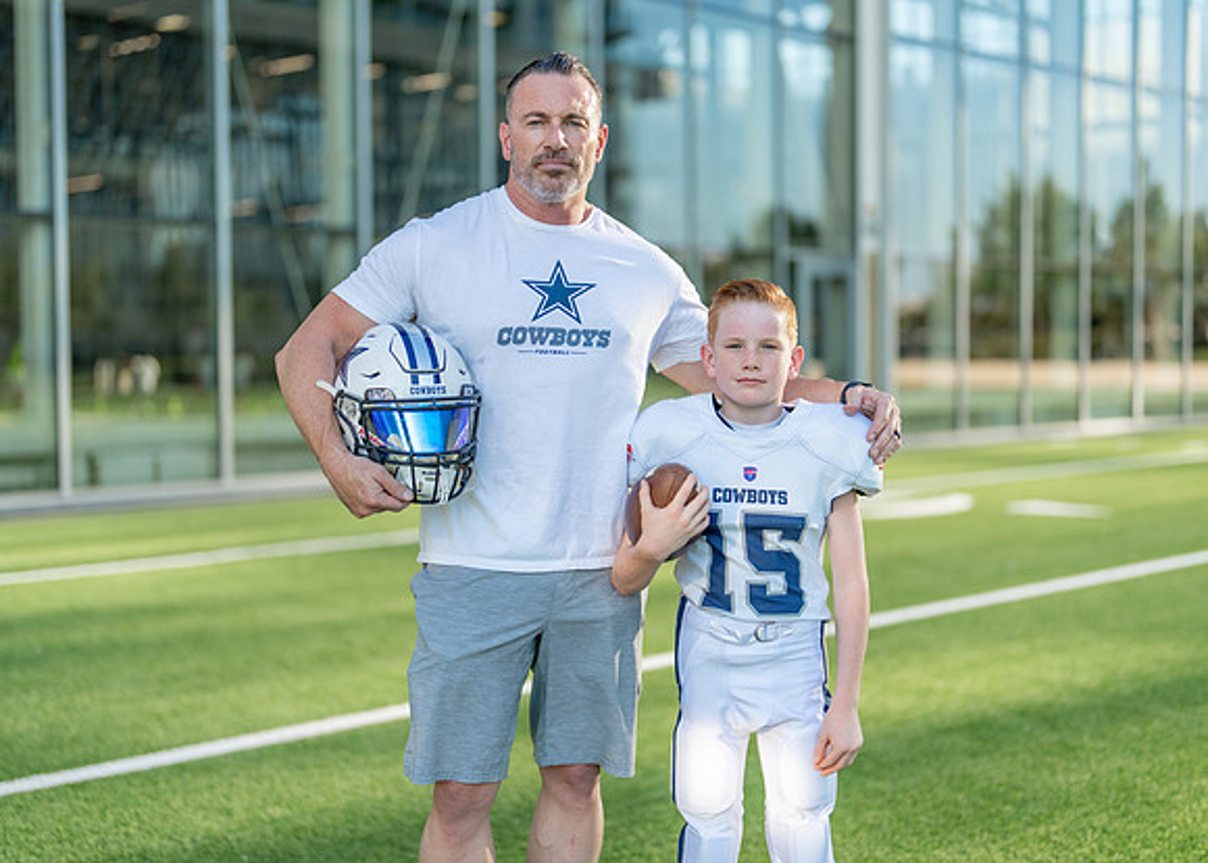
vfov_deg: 26.8
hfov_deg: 36.9
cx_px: 604
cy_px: 432
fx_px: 1812
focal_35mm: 53
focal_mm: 50
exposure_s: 1/2500
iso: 100
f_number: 1.2
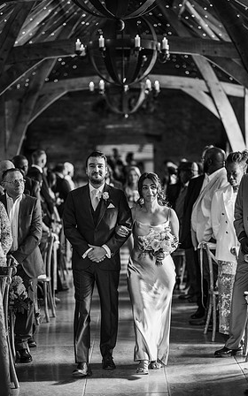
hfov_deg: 15.0
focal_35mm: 87
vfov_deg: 23.8
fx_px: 941
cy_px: 198
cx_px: 119
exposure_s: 1/200
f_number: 1.8
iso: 800
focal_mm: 85
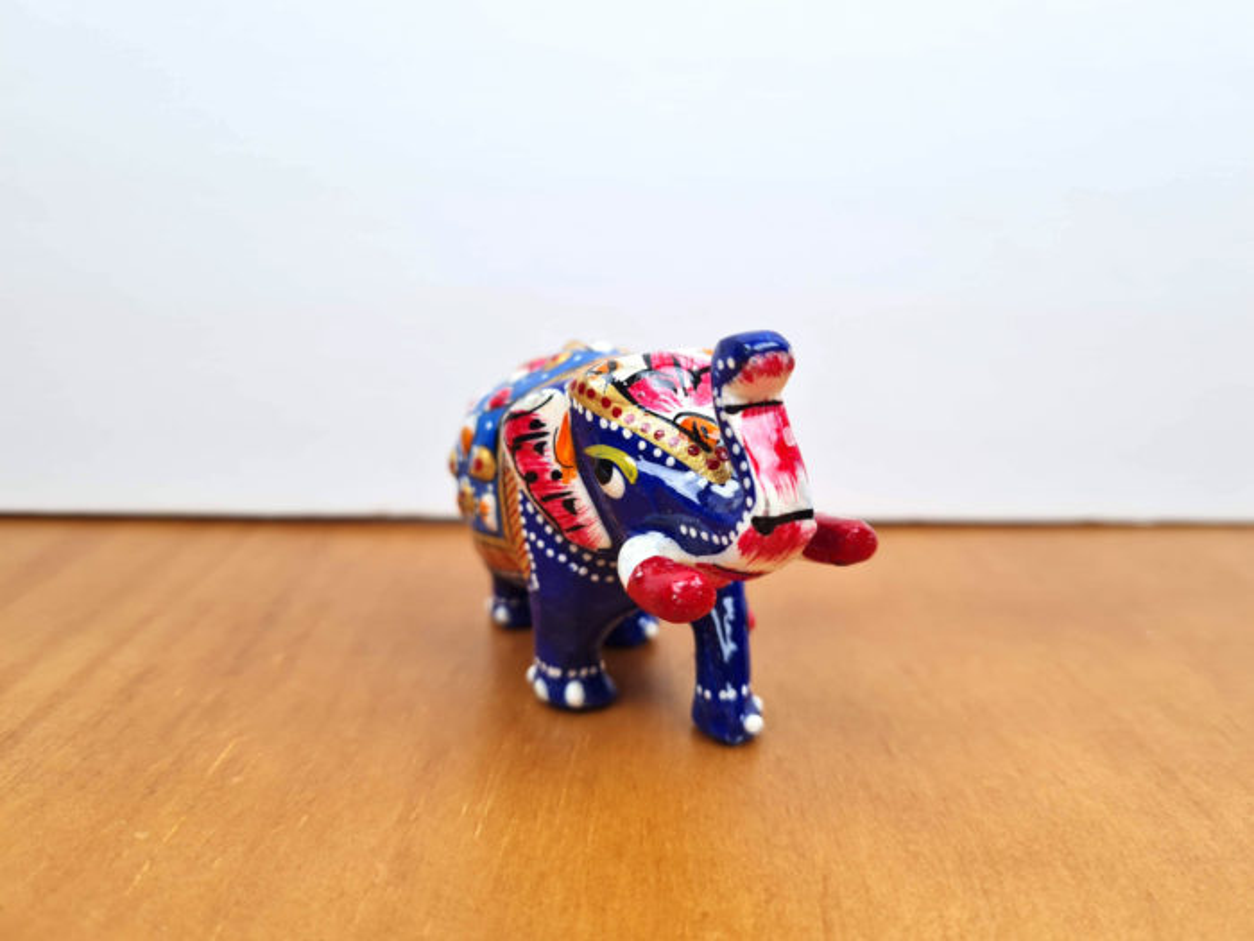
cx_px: 627
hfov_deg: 67.3
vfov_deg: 53.1
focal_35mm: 26
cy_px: 470
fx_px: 942
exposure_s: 1/167
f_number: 1.8
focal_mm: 5.4
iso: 50
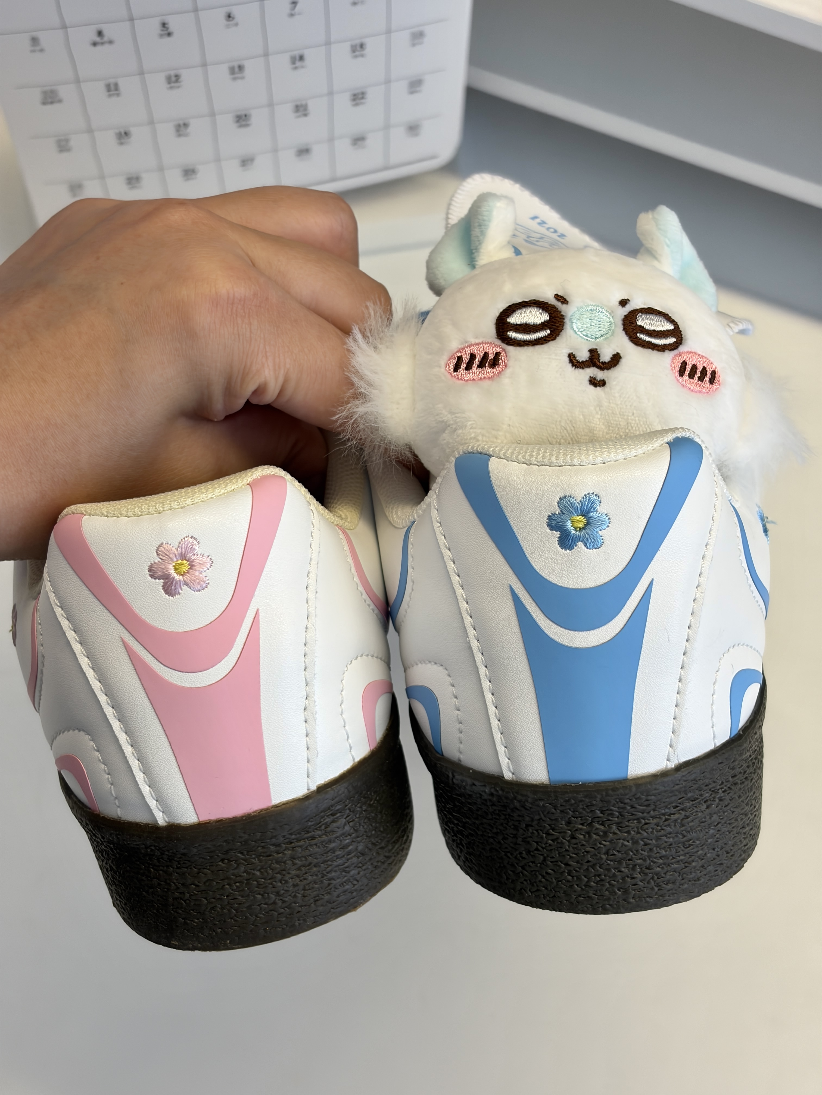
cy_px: 548
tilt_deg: -70.8
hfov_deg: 28.0
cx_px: 411
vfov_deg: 36.8
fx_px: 1646
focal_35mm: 52
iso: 50
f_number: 1.6
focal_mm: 5.96
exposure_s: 1/100
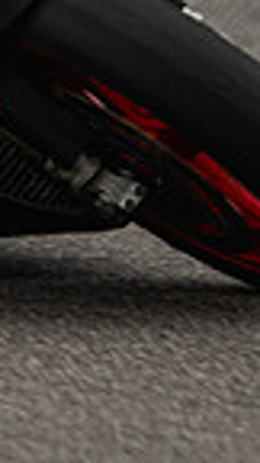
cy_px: -153
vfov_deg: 1.7
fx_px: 15492
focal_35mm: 1264
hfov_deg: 1.0
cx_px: -465
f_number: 2
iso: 320
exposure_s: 1/4000
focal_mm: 200
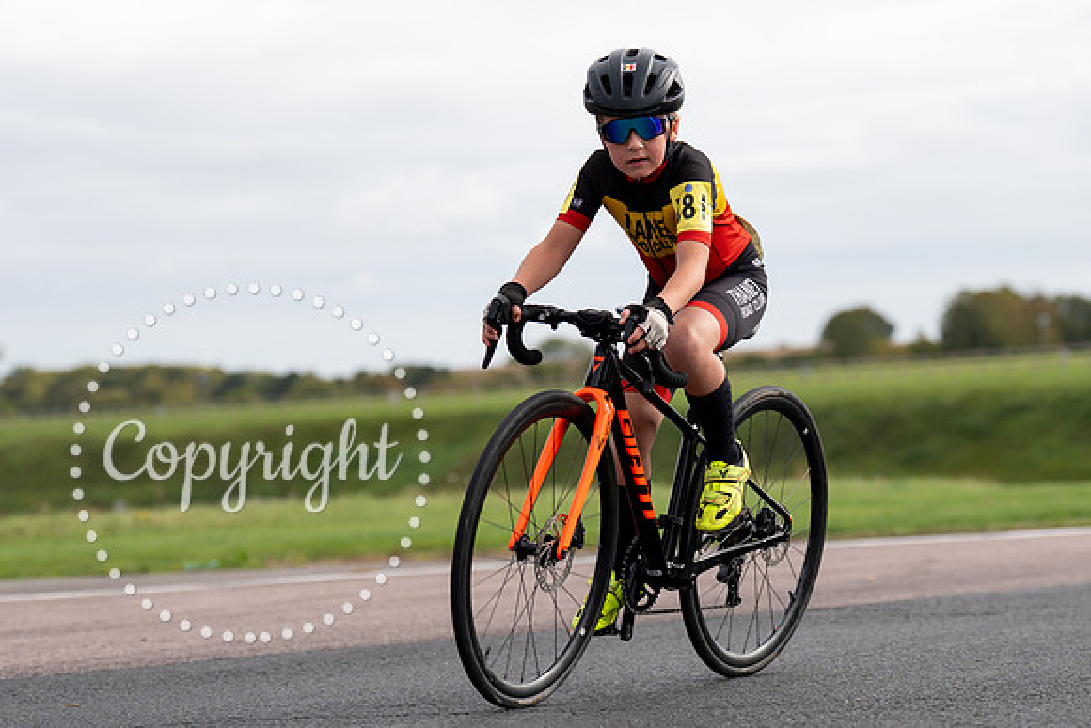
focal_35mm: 136
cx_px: 595
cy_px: 330
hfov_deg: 15.1
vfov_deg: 10.1
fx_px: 4120
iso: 125
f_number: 3.5
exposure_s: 1/800
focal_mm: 103
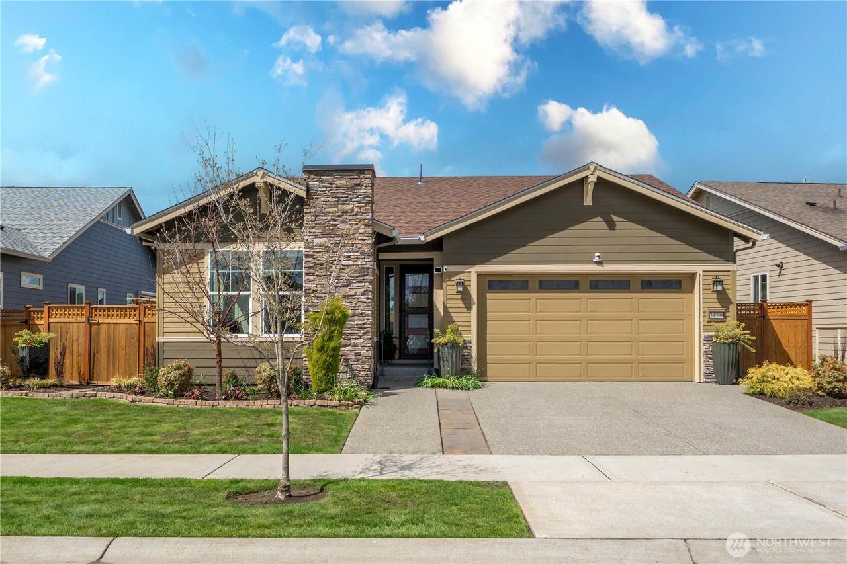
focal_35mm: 24
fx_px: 565
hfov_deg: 73.8
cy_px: 282
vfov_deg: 53.1
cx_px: 424
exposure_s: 1/400
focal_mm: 24
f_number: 7.1
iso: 100
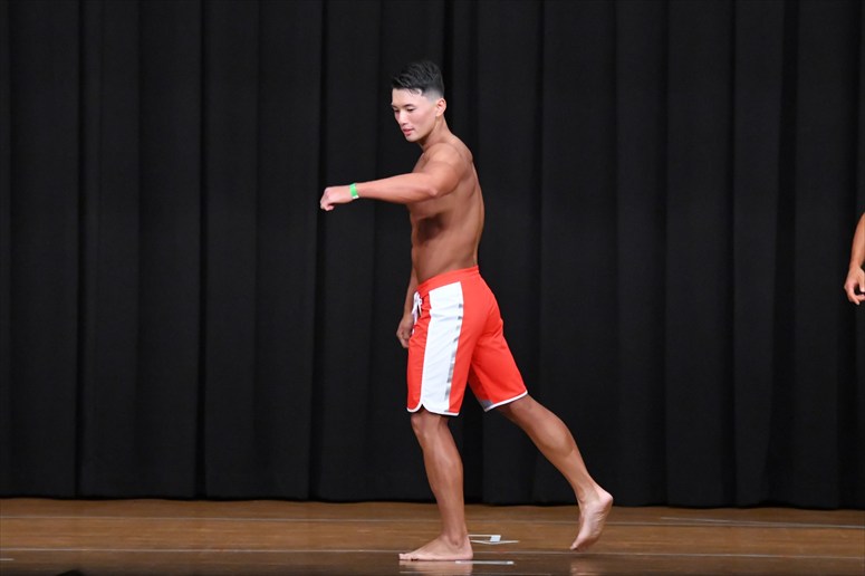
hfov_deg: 9.2
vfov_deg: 6.1
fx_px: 5404
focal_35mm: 225
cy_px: 288
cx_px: 432
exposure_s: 1/400
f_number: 5.6
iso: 8000
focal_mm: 150
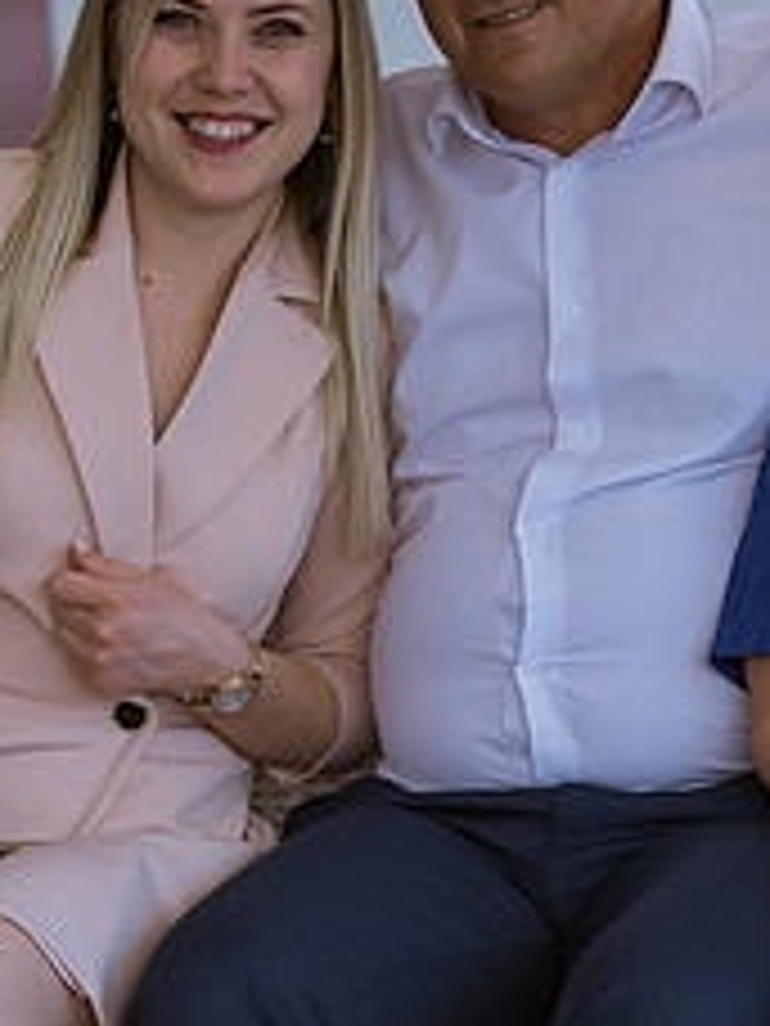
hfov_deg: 5.6
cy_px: 421
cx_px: 649
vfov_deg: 7.4
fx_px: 7919
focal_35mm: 267
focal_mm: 90
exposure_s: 1/640
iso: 400
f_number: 3.5
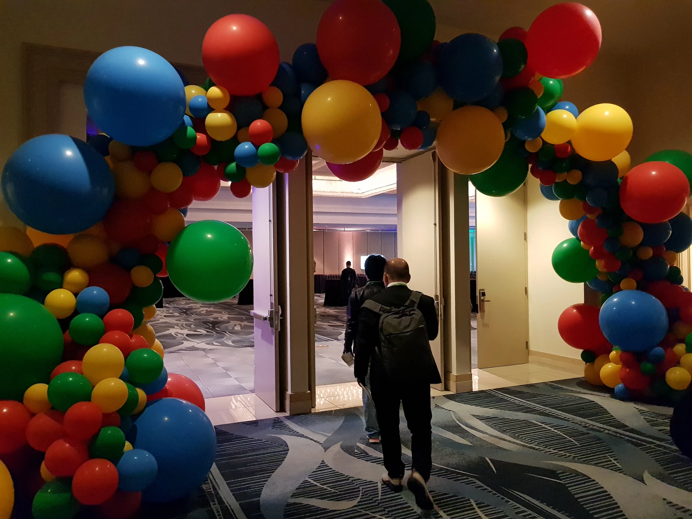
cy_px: 260
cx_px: 346
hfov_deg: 67.3
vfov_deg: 53.1
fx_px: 520
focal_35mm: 26
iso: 1000
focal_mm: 4.2
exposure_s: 1/60
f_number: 1.7
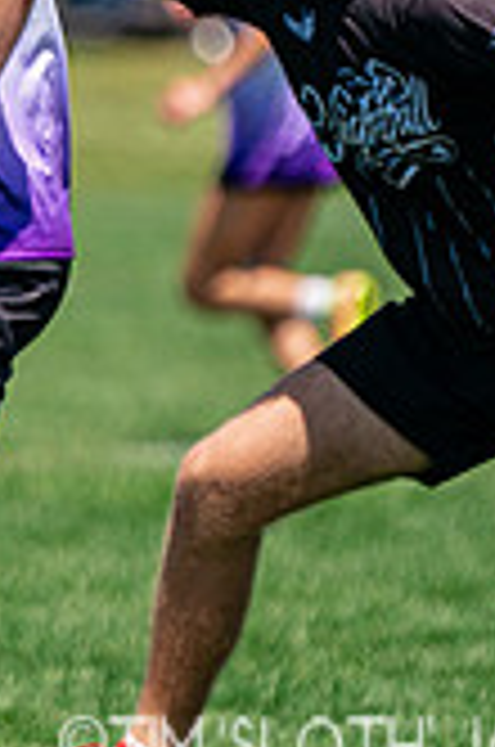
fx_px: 16340
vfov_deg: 2.6
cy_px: 142
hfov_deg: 1.7
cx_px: -60
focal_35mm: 789
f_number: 2.8
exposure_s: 1/10000
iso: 640
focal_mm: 200
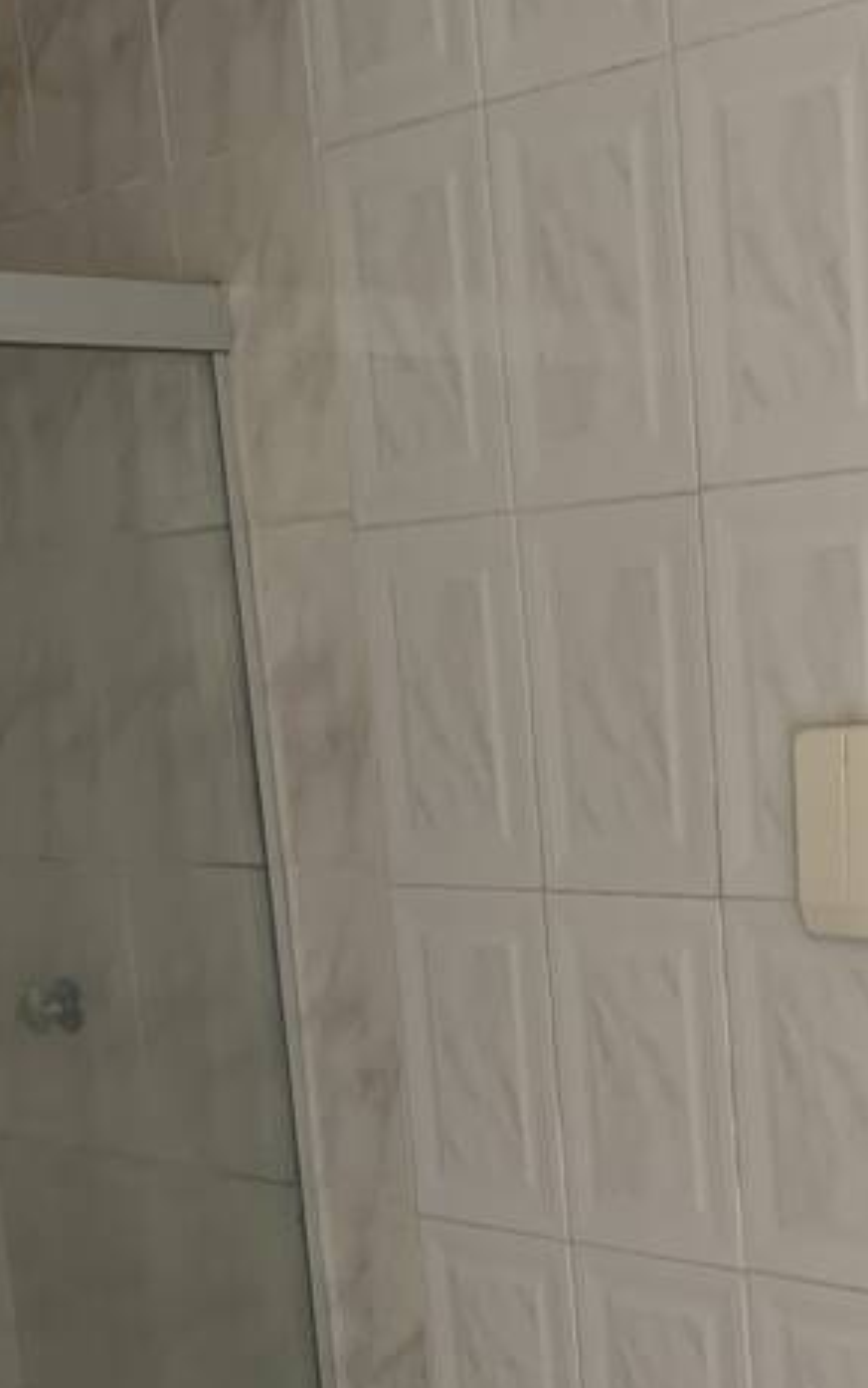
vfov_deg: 31.0
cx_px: 698
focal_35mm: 64
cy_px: 1152
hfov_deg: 20.1
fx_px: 2420
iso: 320
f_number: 1.8
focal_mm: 4.25
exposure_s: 1/60
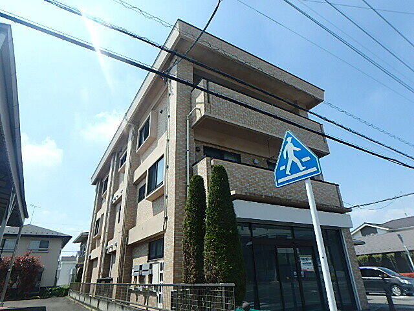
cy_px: 156
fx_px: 251
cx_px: 207
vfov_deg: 63.4
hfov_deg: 79.0
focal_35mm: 21
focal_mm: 3.7
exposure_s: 1/500
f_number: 6
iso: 125
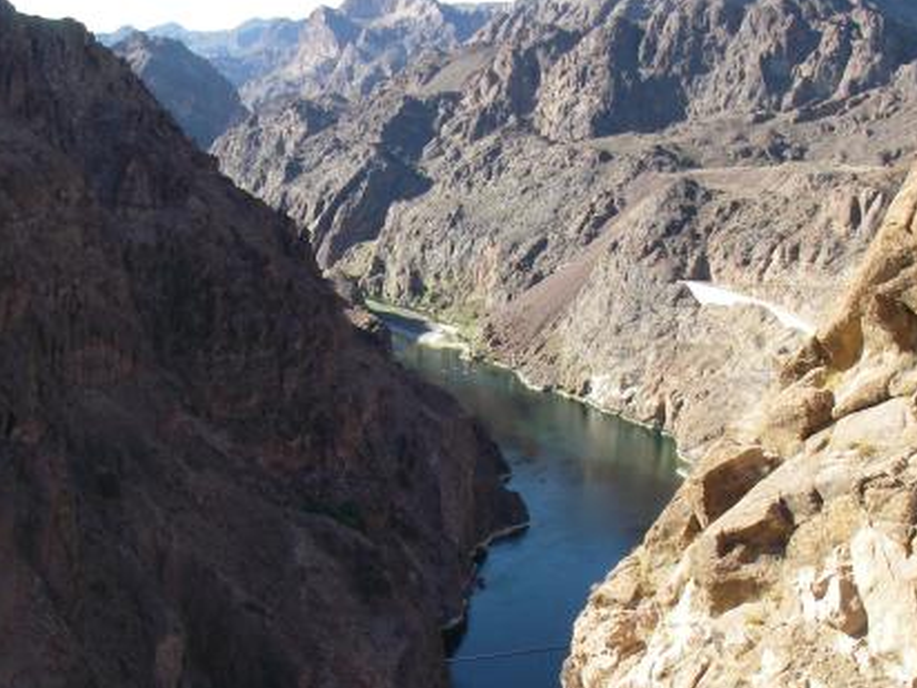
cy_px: 456
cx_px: 369
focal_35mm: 59
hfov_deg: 32.6
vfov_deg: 24.7
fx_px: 1563
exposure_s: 1/125
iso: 100
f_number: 6.6
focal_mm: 6.3
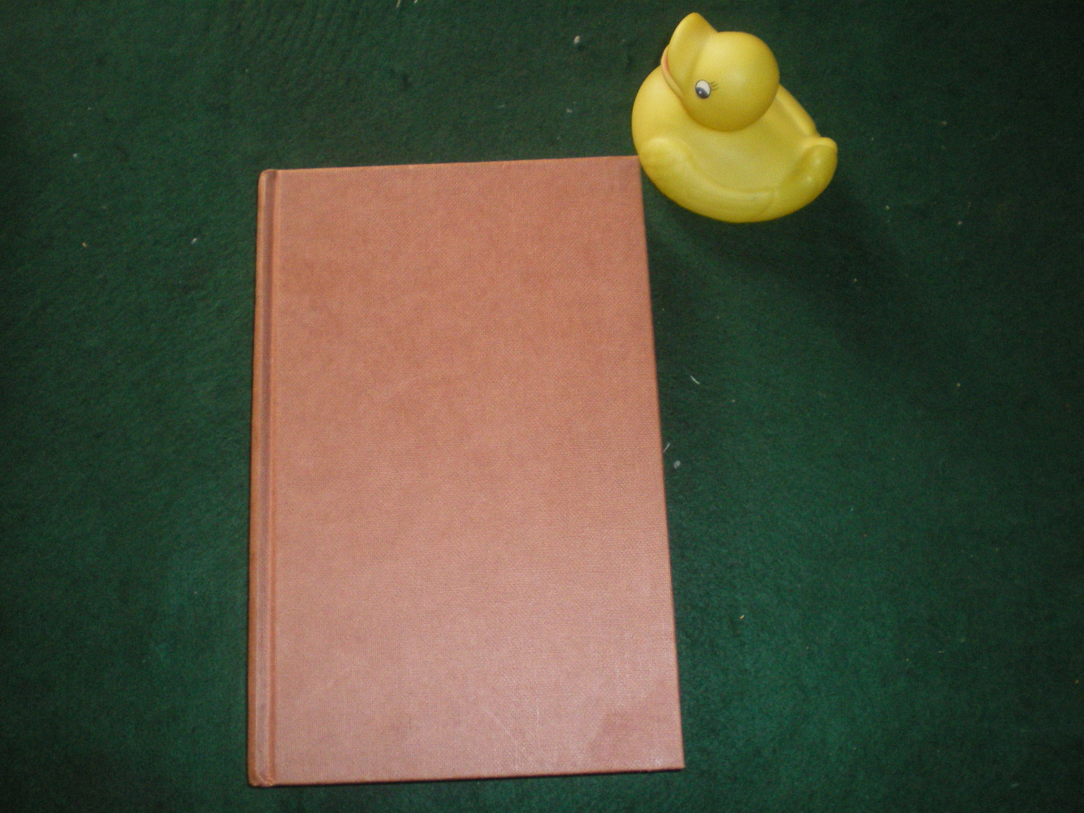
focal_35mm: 38
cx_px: 542
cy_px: 406
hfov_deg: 49.0
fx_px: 1190
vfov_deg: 37.7
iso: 400
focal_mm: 6.3
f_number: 3.1
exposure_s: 1/50
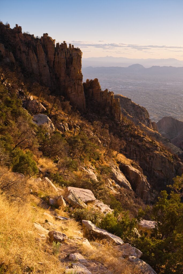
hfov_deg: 32.6
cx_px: 92
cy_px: 137
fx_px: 312
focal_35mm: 41
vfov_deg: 47.4
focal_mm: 27
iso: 160
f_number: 5.6
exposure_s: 1/340
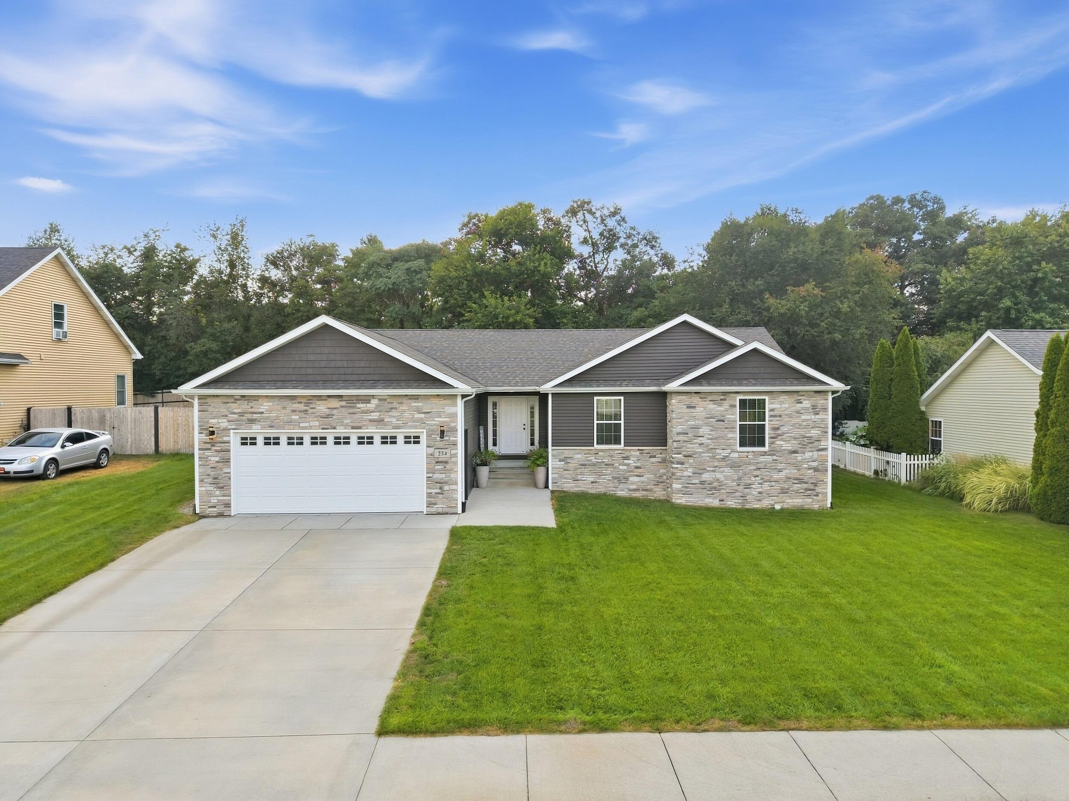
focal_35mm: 24
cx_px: 534
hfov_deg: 71.6
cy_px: 400
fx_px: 741
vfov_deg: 56.8
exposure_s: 1/2500
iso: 400
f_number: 1.8
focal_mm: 8.7
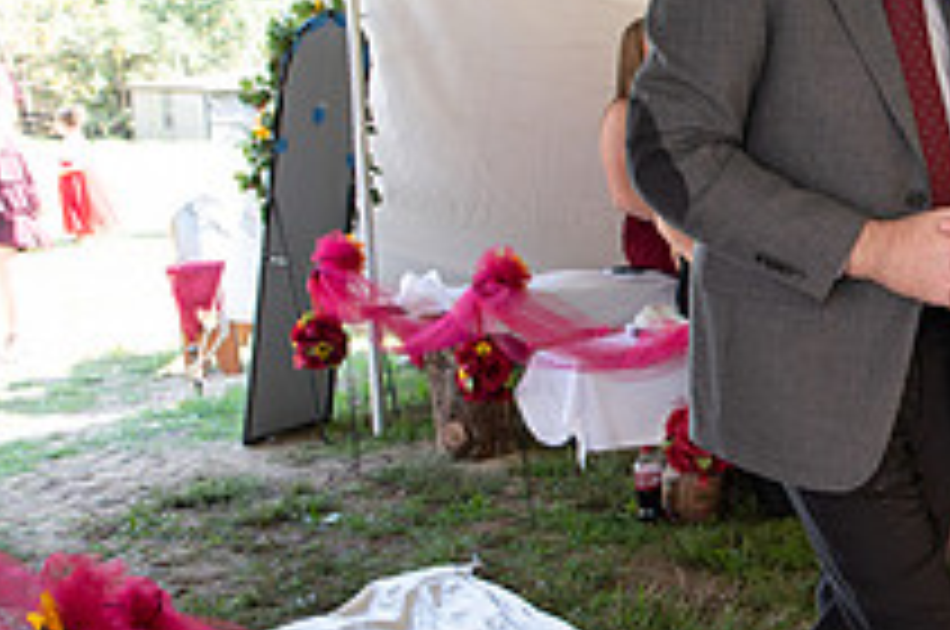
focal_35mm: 66
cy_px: 266
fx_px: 1739
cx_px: 968
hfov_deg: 28.5
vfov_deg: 20.5
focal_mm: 24
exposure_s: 1/200
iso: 320
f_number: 3.2
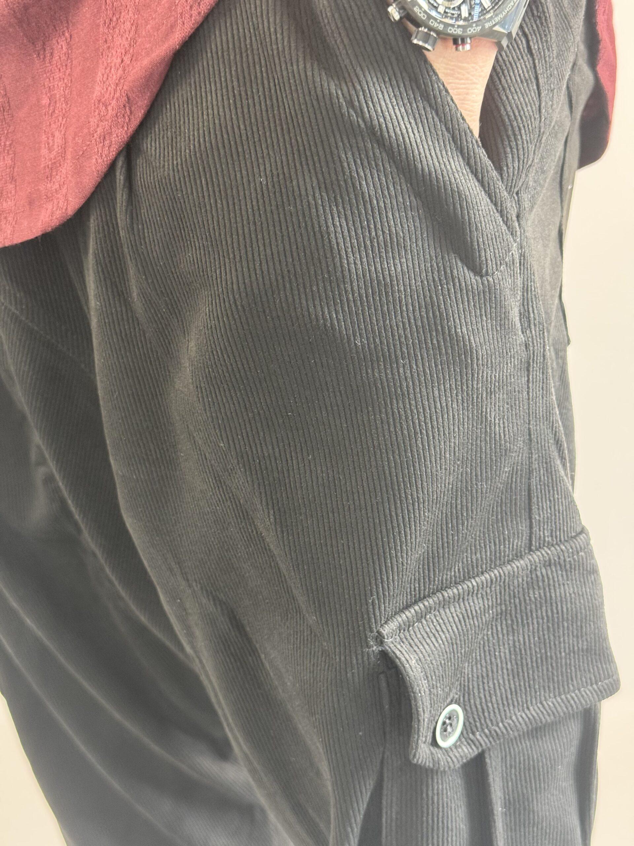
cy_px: 423
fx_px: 1172
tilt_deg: -13.2
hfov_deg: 30.3
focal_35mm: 48
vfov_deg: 39.7
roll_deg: -0.1
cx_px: 317
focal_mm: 6.76
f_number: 1.78
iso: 320
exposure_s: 1/40
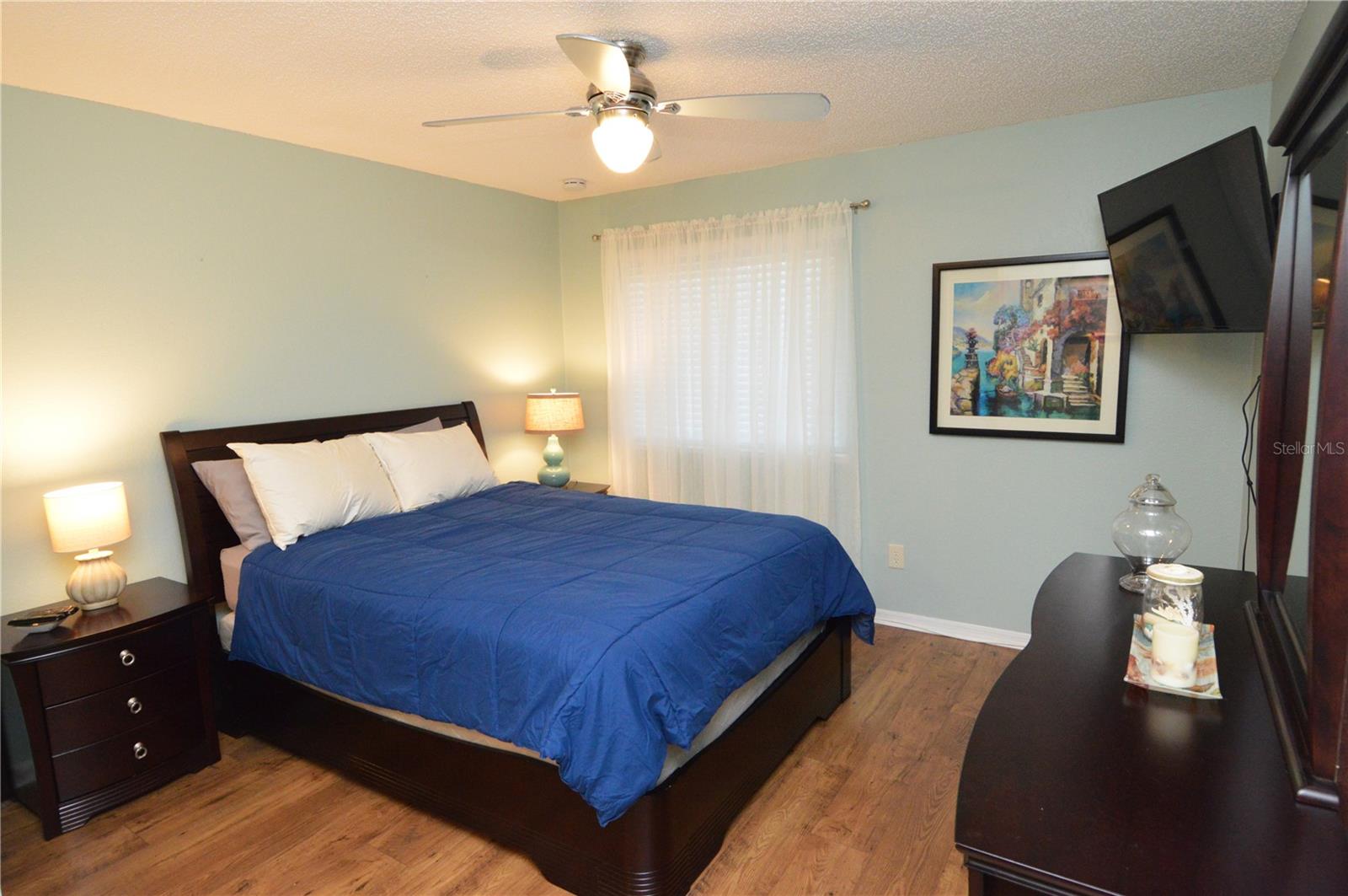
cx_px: 674
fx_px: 673
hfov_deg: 90.1
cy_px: 448
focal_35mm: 18
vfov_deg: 67.3
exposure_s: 1/60
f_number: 4
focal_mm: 12
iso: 2000
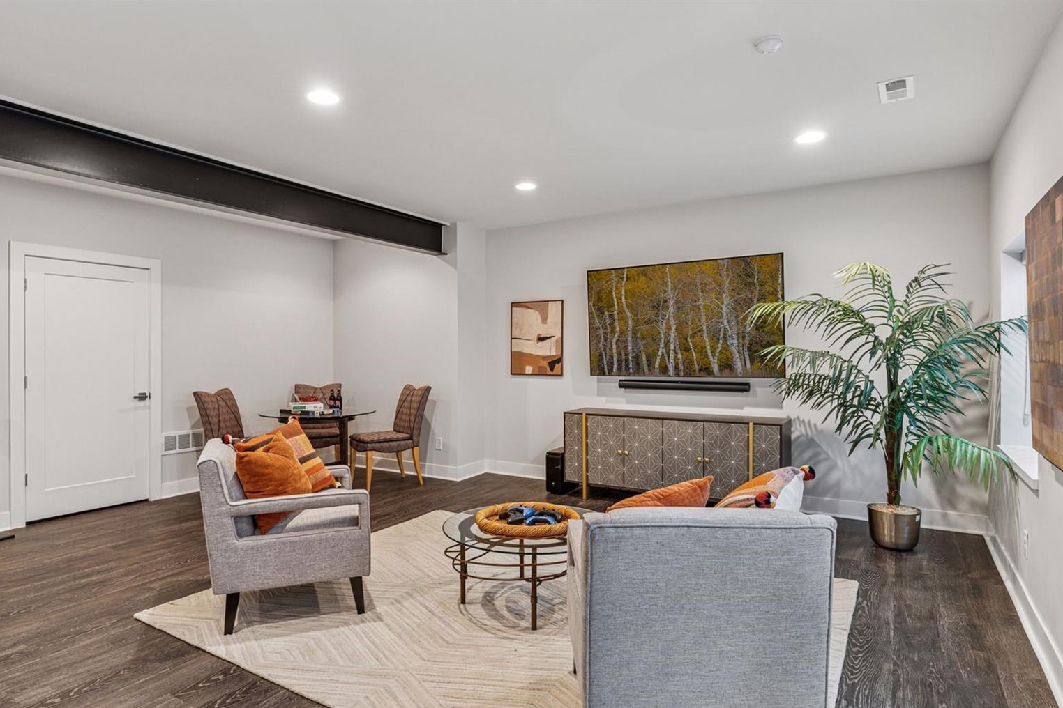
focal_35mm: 21
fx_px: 620
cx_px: 512
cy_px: 370
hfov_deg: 81.2
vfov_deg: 59.5
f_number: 8
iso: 400
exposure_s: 1/2.5
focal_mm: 20
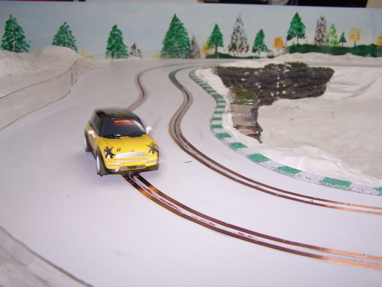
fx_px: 441
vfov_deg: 36.0
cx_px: 191
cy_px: 144
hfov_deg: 46.8
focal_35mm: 40
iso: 140
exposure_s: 1/60
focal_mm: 6.7
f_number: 2.8
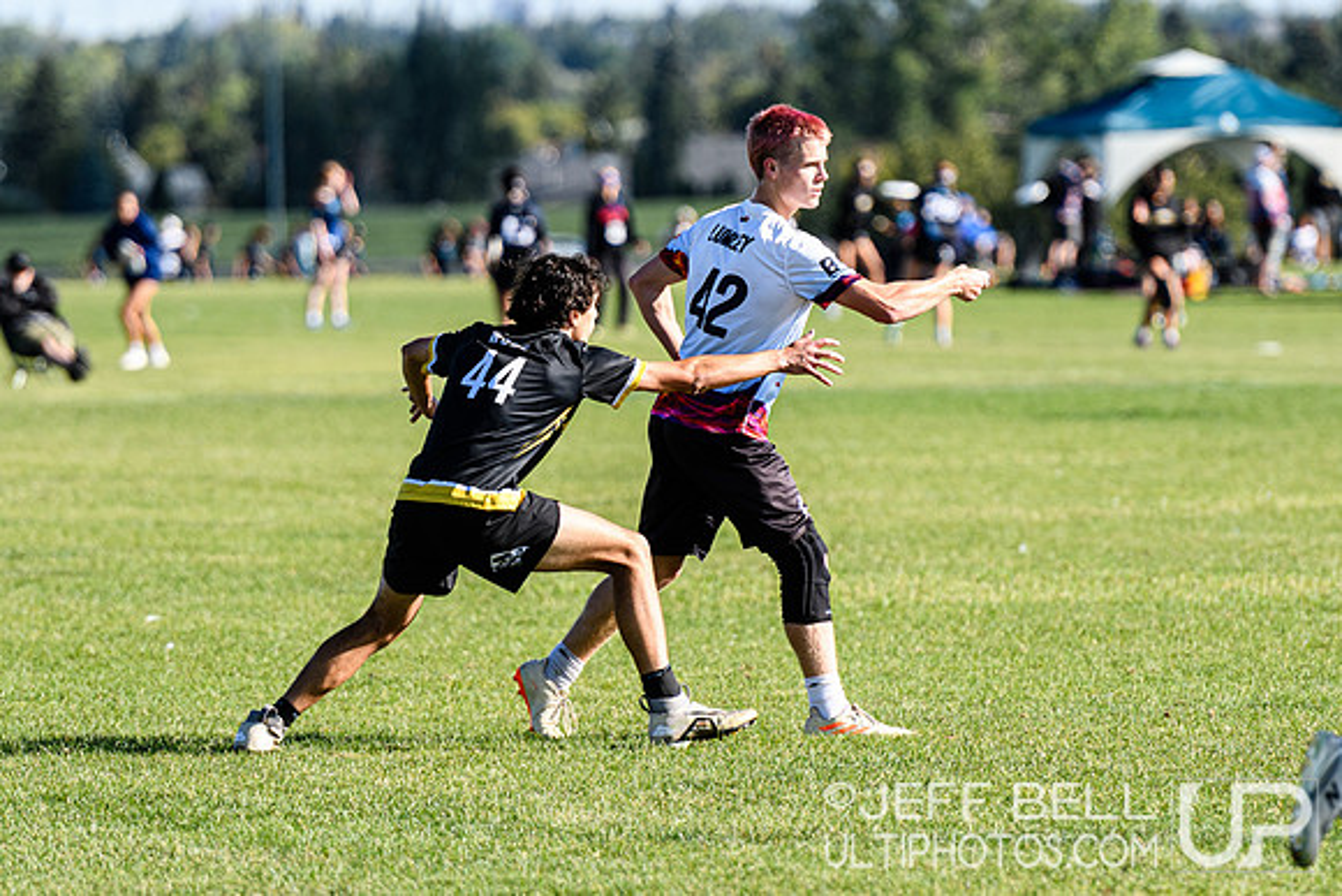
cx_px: 718
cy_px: 393
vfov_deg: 3.0
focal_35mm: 453
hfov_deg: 4.6
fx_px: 16884
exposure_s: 1/1600
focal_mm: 200
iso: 140
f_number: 3.2
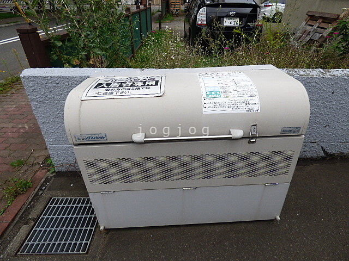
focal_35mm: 20
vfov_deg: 66.0
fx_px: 202
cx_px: 174
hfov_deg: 81.7
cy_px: 130
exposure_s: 1/1000
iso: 100
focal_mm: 3.58
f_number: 2.8
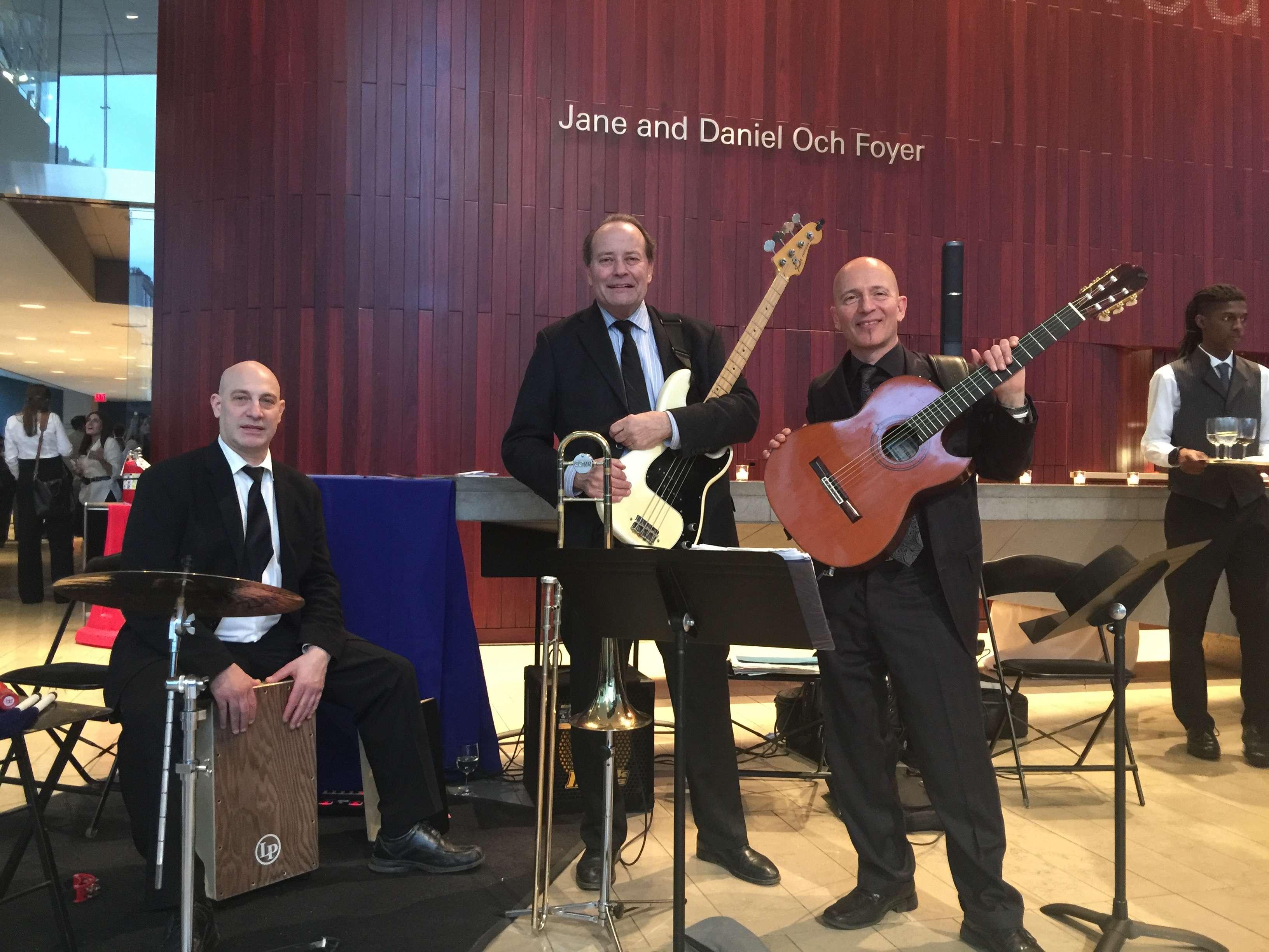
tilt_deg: -2.5
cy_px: 476
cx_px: 634
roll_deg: +0.1
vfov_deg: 48.2
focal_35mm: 29
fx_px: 1063
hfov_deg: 61.7
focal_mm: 4.15
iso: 125
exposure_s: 1/8
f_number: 2.2
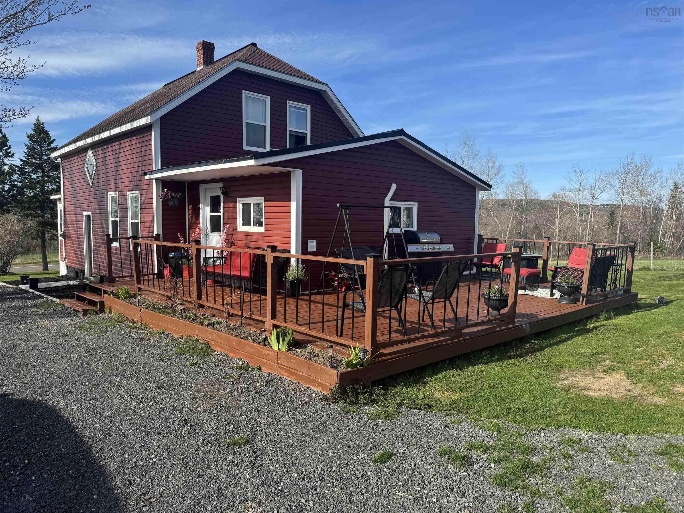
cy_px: 256
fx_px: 474
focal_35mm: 24
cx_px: 342
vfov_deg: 56.8
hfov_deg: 71.6
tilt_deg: -4.3
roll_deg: +0.2
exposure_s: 1/3096
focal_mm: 6.76
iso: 80
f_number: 1.78
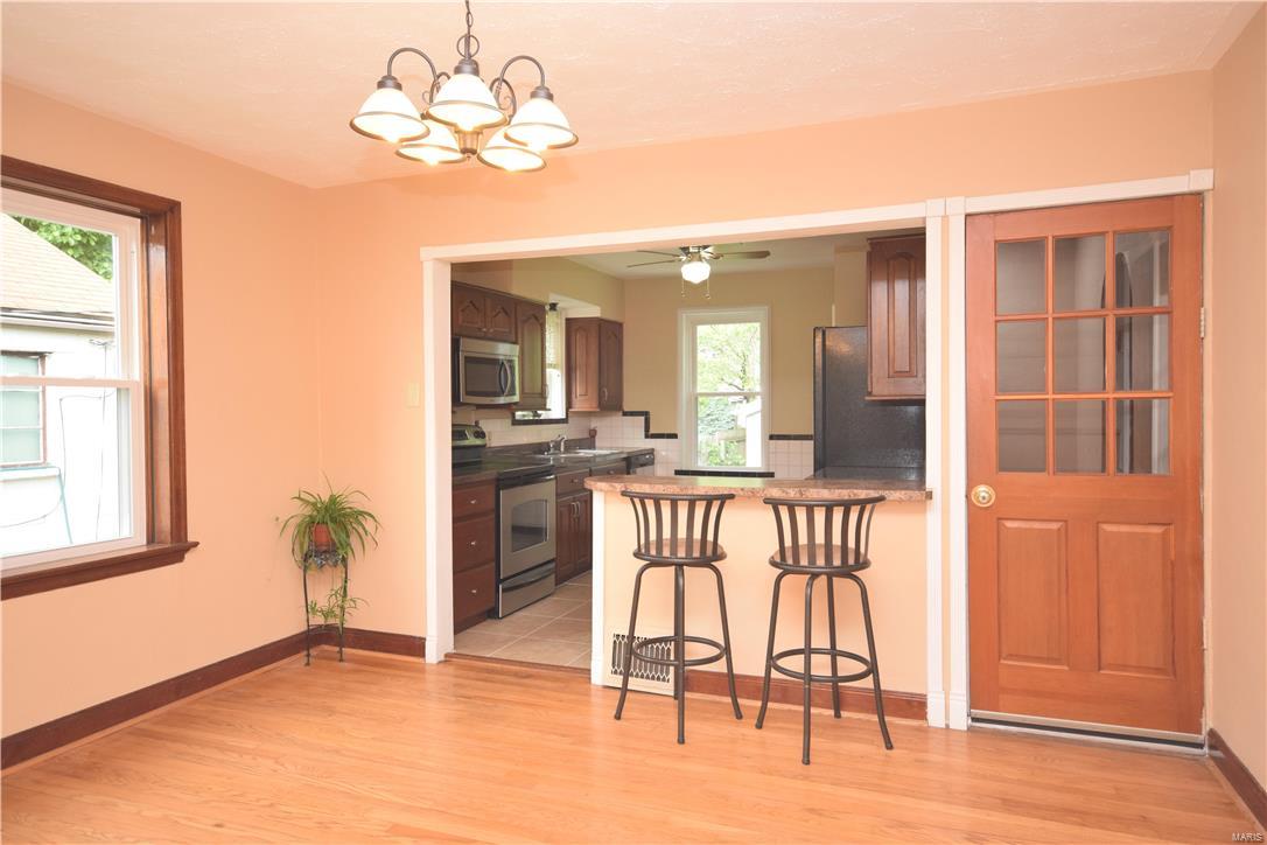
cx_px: 634
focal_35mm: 24
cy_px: 422
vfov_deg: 53.1
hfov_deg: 73.7
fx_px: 845
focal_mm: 16
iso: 800
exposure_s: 1/80
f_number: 5
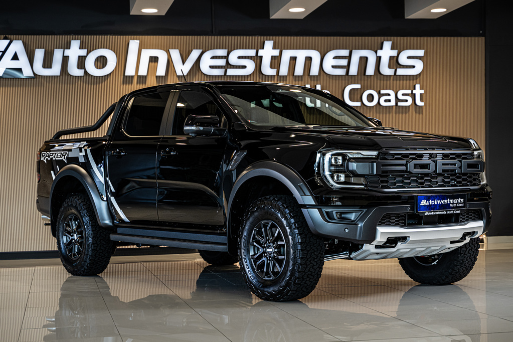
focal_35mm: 70
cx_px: 256
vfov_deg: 19.5
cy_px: 171
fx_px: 997
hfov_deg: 28.8
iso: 640
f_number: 4
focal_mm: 70
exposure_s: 1/160
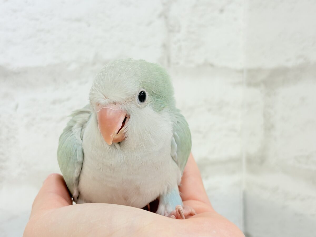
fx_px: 475
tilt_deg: -3.4
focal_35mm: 52
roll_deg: +1.3
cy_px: 118
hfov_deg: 36.8
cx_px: 158
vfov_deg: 28.0
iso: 32
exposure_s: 1/50
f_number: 1.6
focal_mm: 5.96
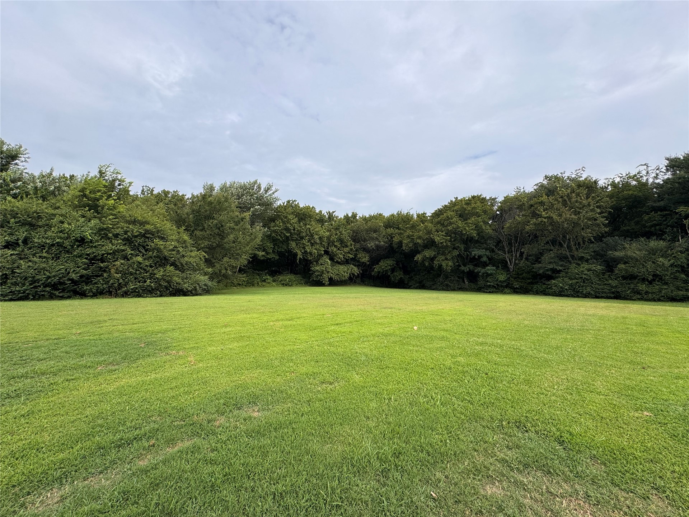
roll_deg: -1.1
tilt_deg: +0.5
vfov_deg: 85.7
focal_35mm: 14
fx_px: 279
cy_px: 258
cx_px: 344
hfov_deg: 102.1
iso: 40
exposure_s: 1/932
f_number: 2.2
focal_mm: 2.22
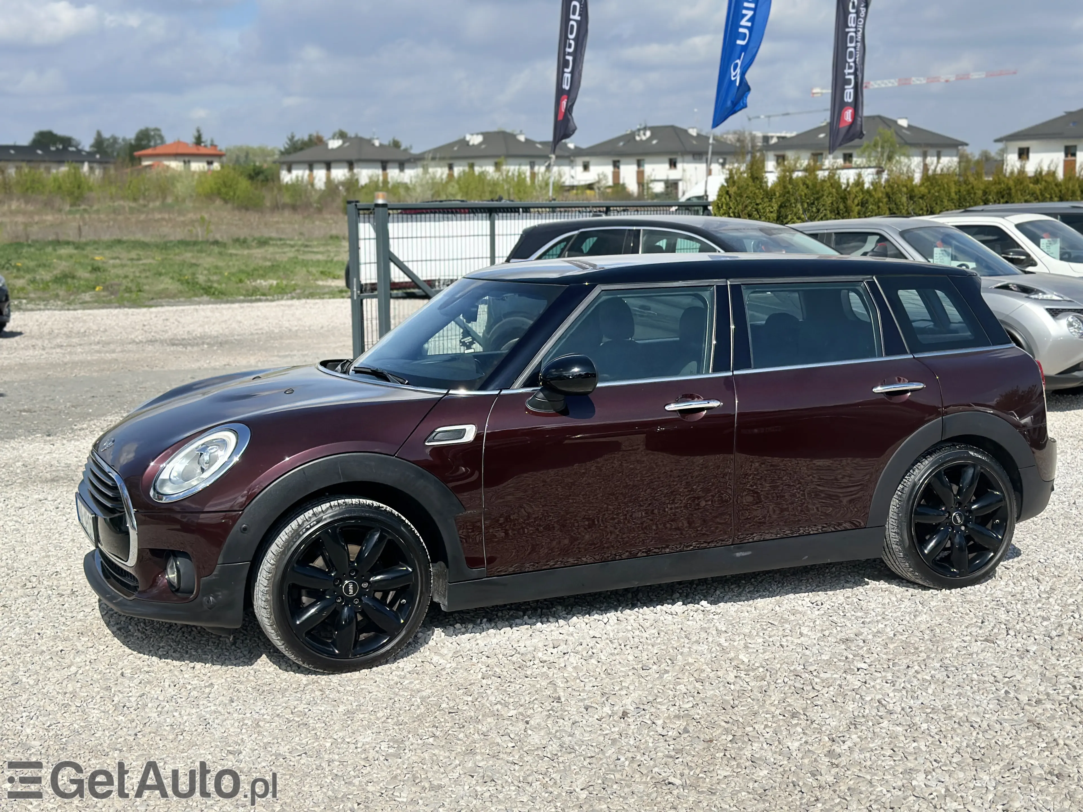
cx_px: 542
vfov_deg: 30.3
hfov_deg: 39.7
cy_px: 406
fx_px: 1502
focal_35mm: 48
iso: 100
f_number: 1.78
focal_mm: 6.86
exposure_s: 1/7634
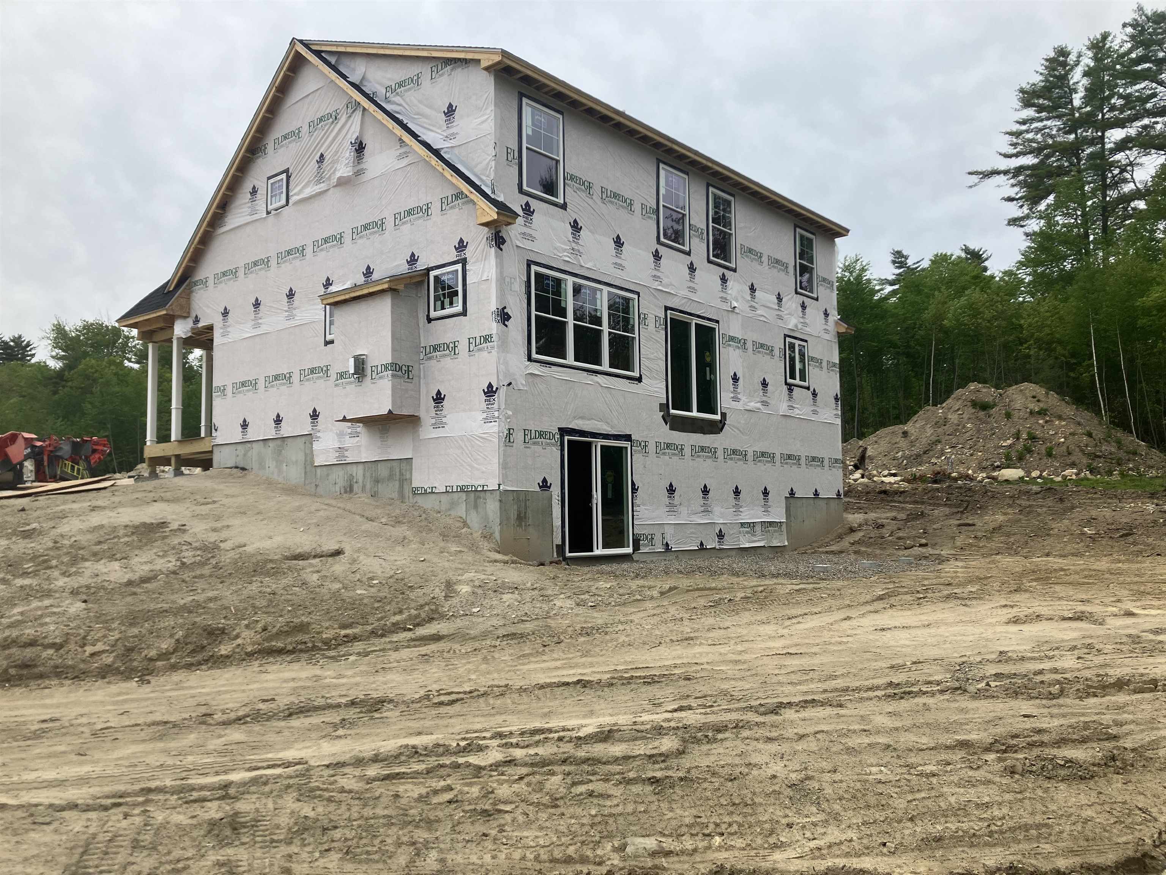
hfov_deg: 63.4
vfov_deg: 49.7
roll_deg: +0.9
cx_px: 583
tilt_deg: +4.2
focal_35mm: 28
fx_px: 943
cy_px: 438
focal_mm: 3.99
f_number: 1.8
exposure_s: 1/704
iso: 32
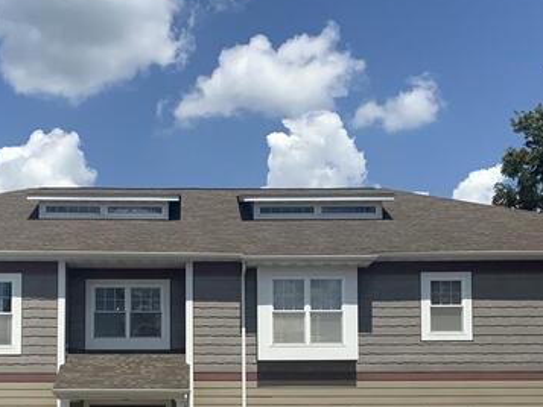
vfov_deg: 22.0
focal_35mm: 65
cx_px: 211
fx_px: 1020
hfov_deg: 29.7
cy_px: 384
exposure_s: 1/2801
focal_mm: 3
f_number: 1.8
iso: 20
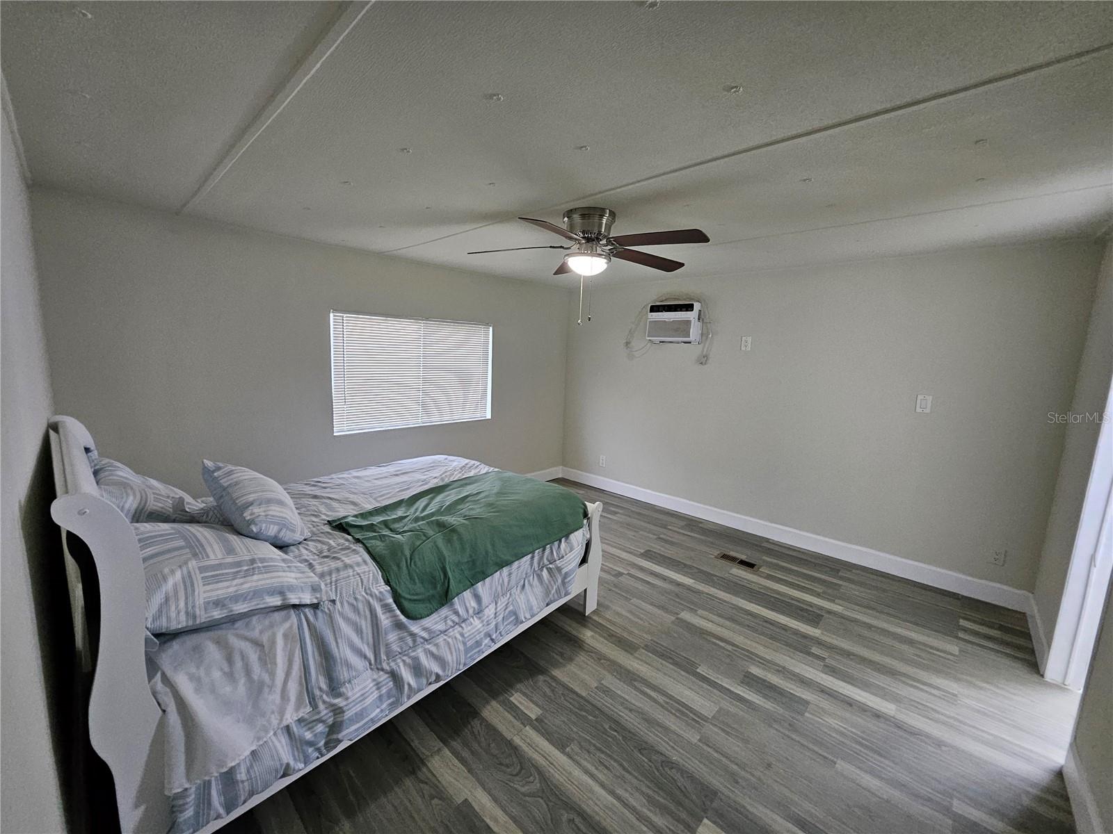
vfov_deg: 89.9
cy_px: 417
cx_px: 556
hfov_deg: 106.2
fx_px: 418
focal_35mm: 13
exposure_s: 1/60
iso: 250
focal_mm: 1.74
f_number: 2.2
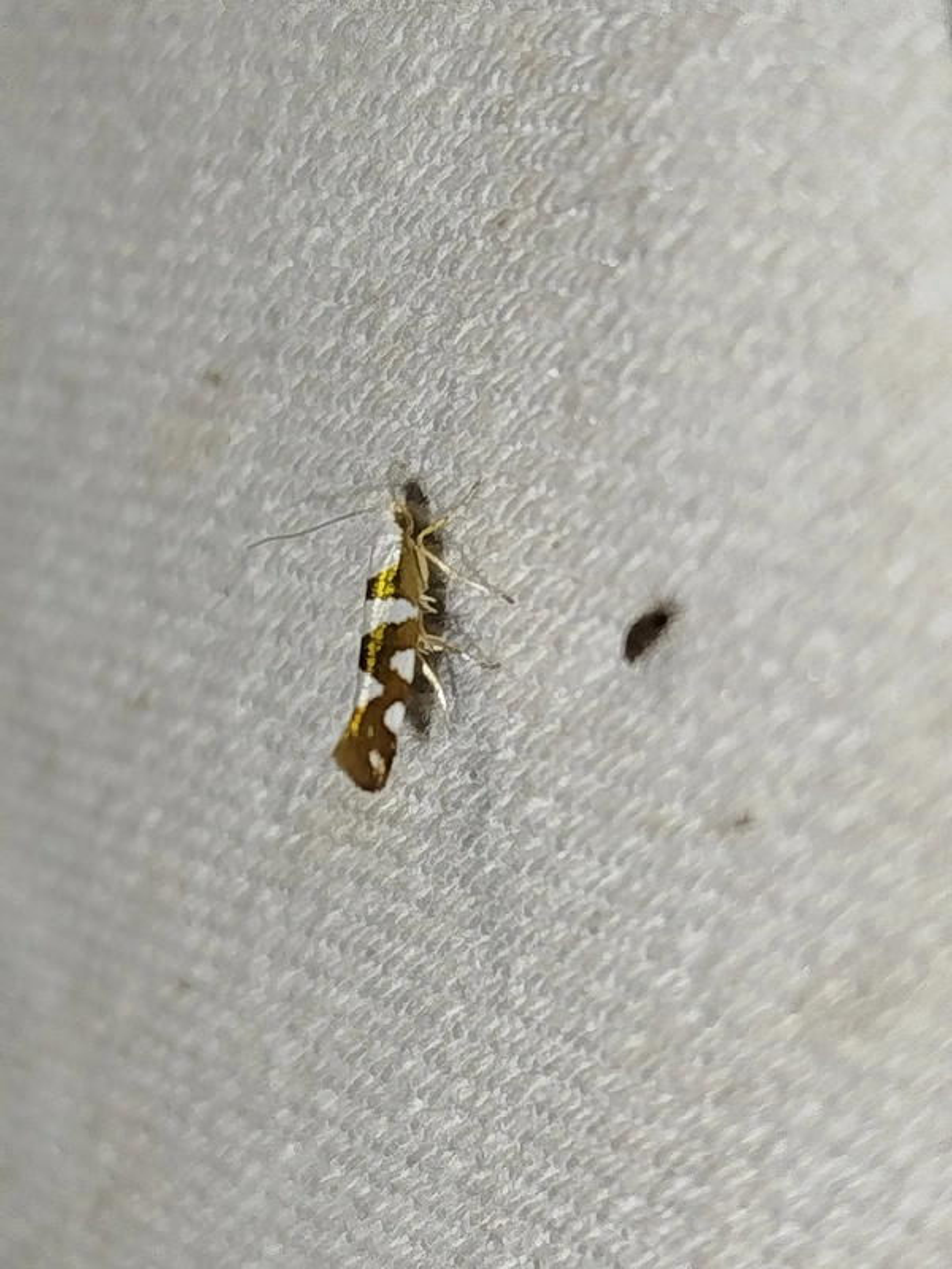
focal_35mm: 93
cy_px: 634
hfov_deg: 15.9
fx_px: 3410
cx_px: 476
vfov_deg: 21.1
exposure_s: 1/100
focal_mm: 5.31
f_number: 1.7
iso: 80
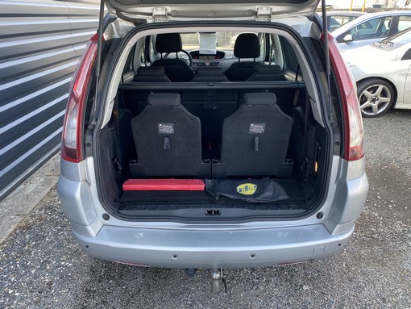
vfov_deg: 53.1
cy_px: 154
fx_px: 309
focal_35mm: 26
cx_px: 206
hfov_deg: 67.3
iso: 32
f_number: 1.8
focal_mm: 4.25
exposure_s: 1/122
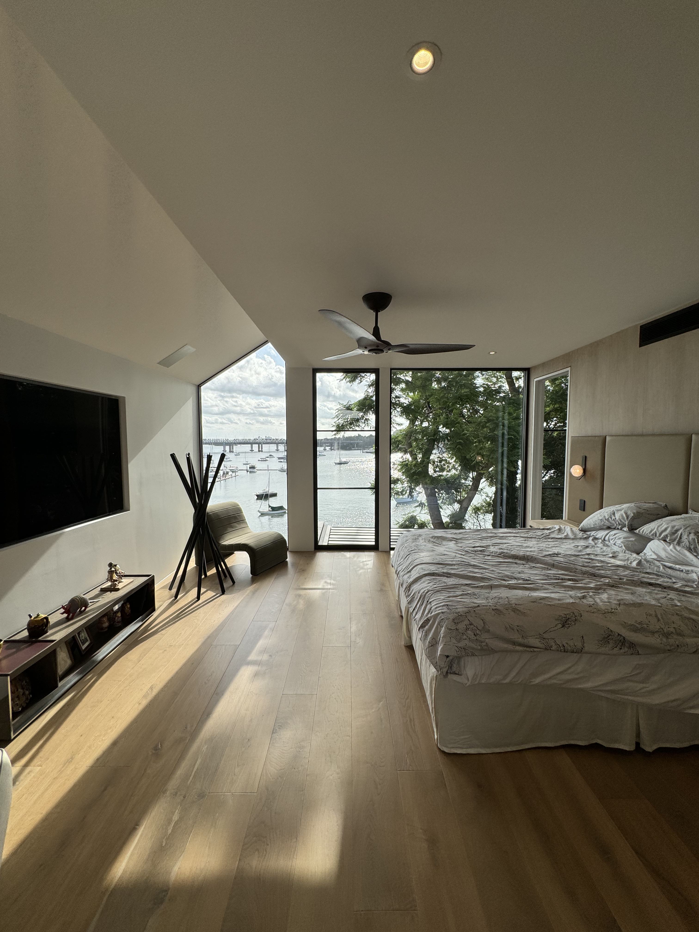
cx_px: 350
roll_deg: -0.6
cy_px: 466
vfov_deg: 102.1
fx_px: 377
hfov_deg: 85.7
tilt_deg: -3.8
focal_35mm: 14
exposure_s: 1/1198
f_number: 2.2
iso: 50
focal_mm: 2.22
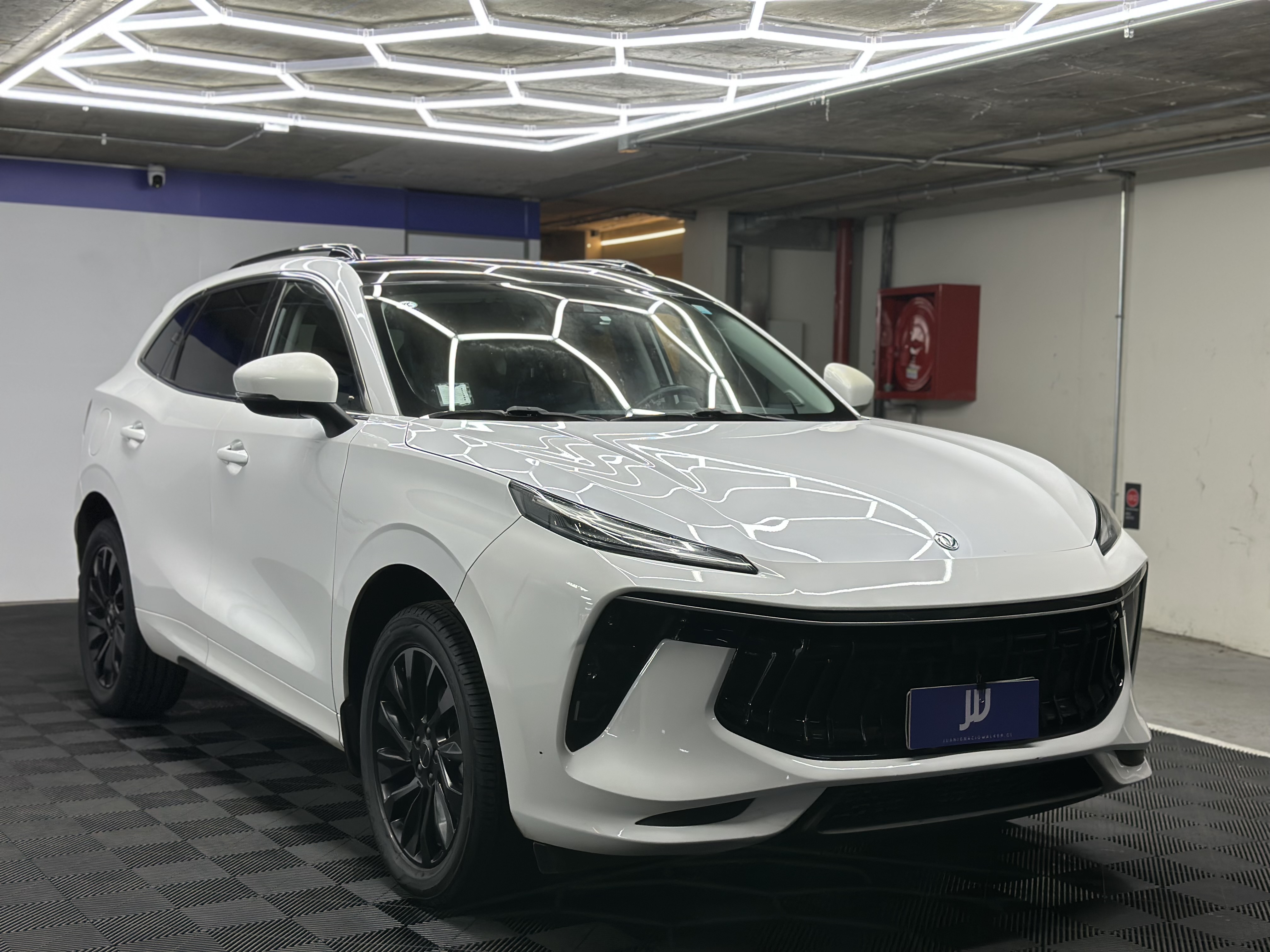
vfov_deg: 30.3
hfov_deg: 39.7
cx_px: 635
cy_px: 476
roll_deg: -1.0
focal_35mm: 48
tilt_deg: -3.0
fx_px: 1761
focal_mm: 6.86
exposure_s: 1/100
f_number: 1.78
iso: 64
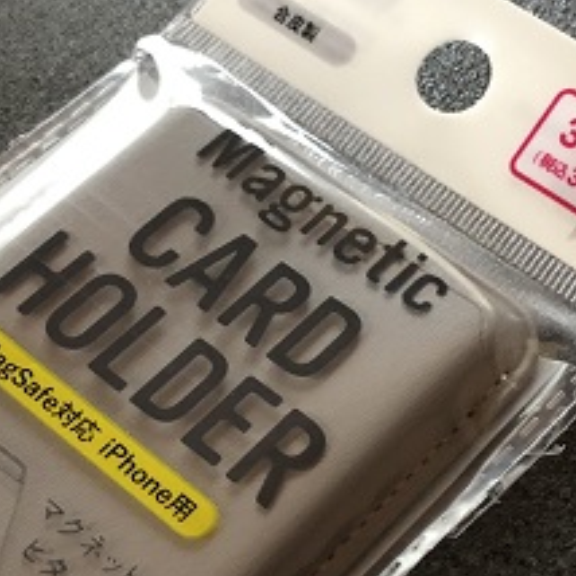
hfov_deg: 23.3
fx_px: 1393
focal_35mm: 74
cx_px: 210
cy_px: 428
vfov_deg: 23.1
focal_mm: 3.99
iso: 100
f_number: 1.8
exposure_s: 1/4
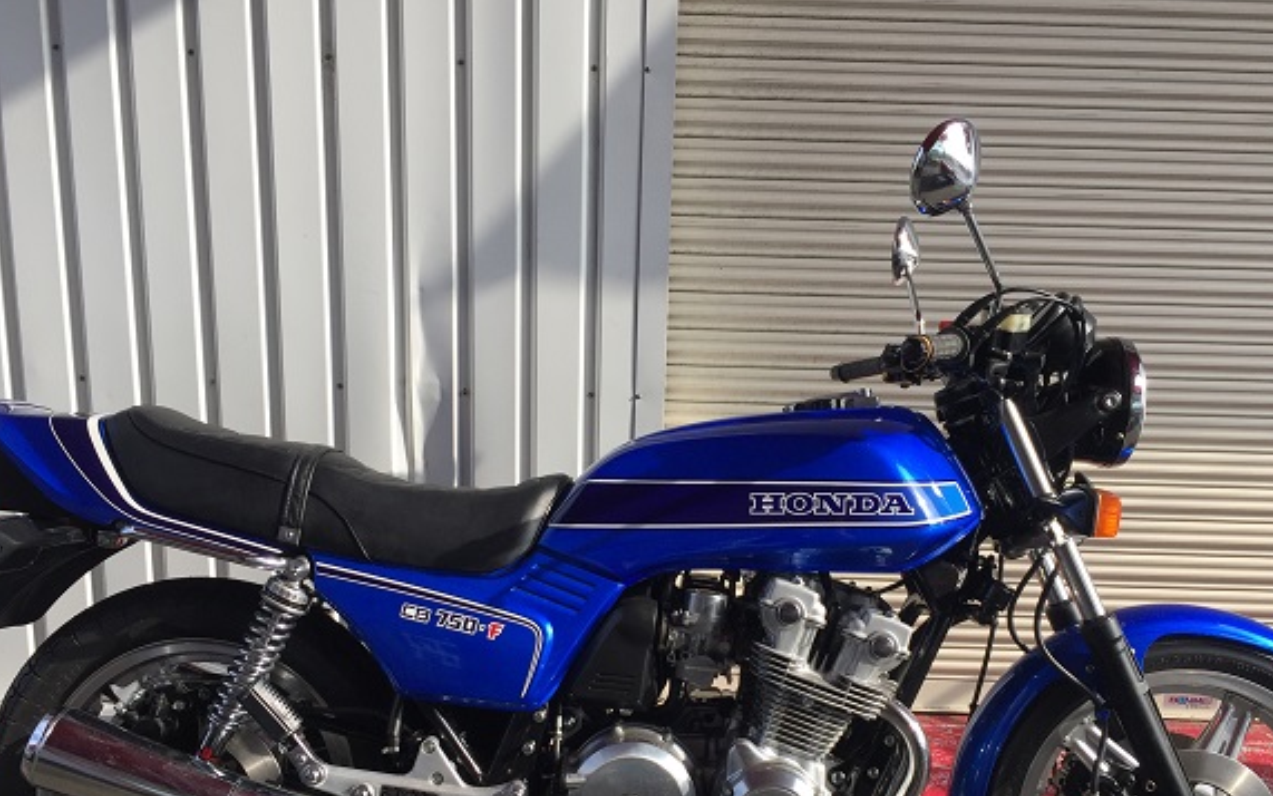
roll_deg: -2.3
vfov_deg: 33.2
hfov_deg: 51.5
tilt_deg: -15.2
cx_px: 660
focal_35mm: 38
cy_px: 547
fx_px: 1318
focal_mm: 4.15
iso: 32
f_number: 2.2
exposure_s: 1/648
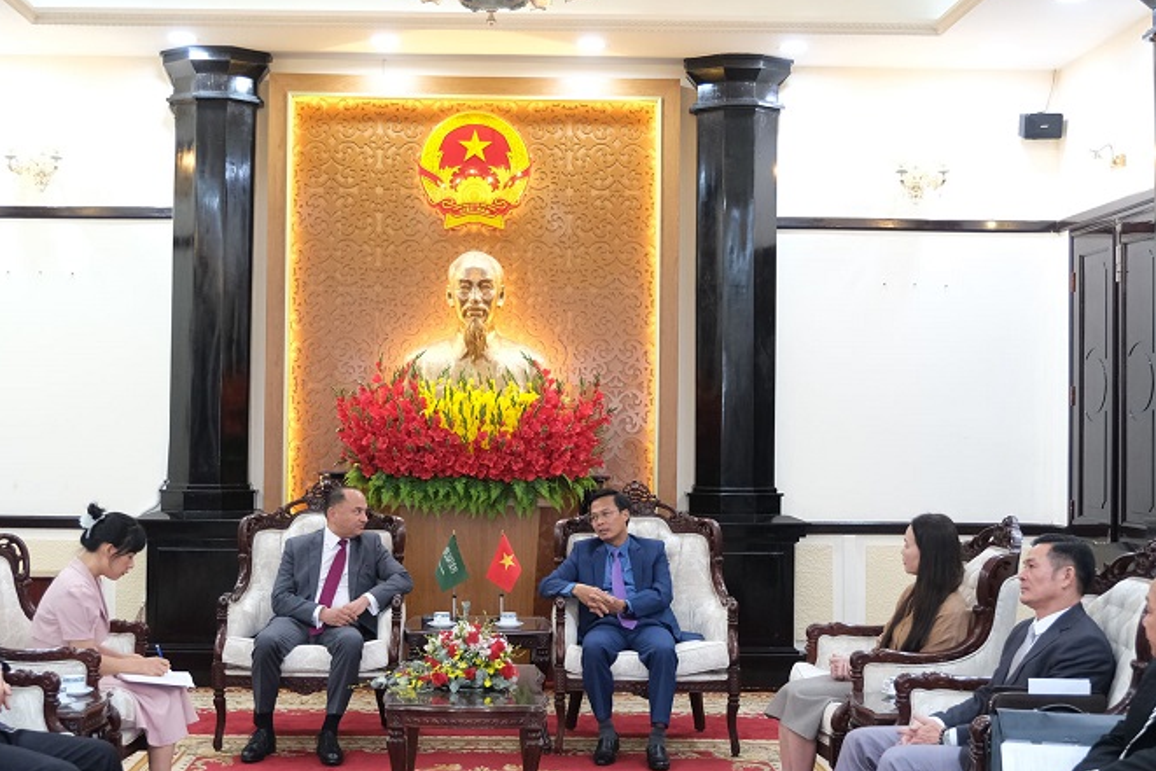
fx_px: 1574
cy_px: 390
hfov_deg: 40.3
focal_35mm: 49
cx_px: 519
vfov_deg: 27.5
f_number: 2.8
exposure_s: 1/125
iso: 1600
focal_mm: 24.2
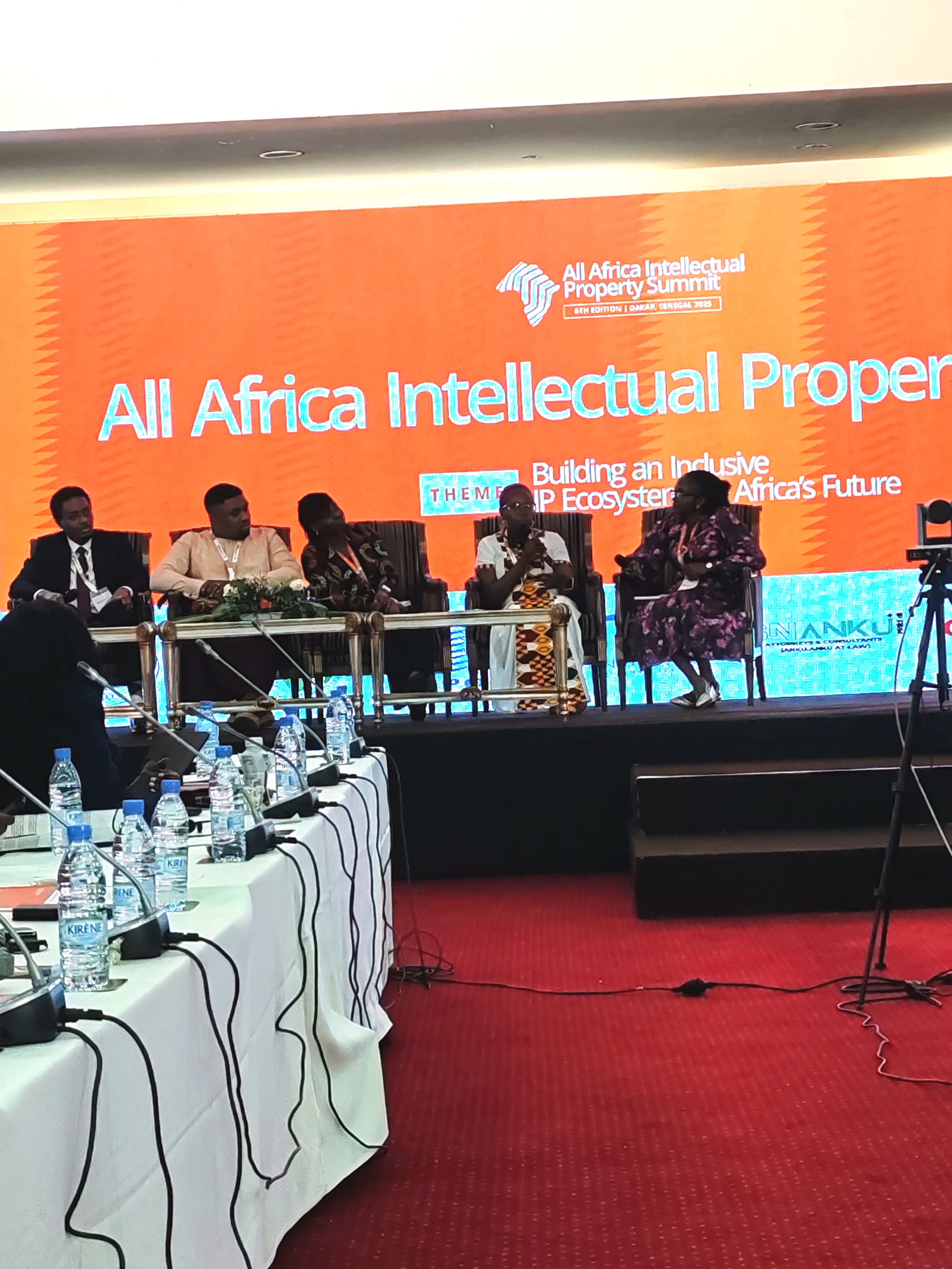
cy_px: 634
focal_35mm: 93
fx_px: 3410
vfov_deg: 21.1
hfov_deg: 15.9
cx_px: 476
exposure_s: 1/100
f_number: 1.9
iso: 250
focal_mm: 6.12
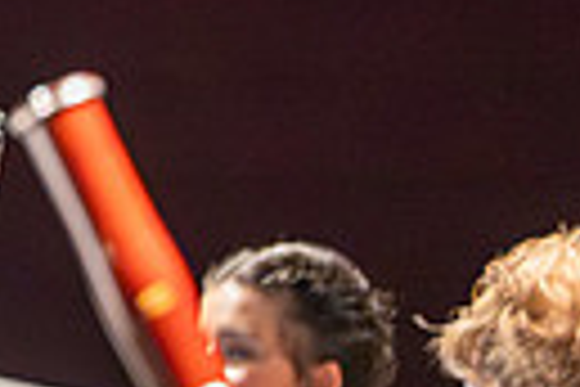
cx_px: -391
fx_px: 11986
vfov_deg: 1.8
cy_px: -232
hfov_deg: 2.8
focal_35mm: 744
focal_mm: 165
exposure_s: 1/640
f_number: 2.8
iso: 16000
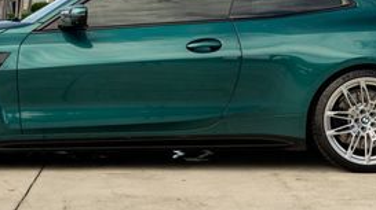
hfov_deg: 17.6
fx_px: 1215
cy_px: 7
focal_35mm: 122
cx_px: 177
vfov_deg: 9.8
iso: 200
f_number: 8
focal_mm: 40
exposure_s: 1/100
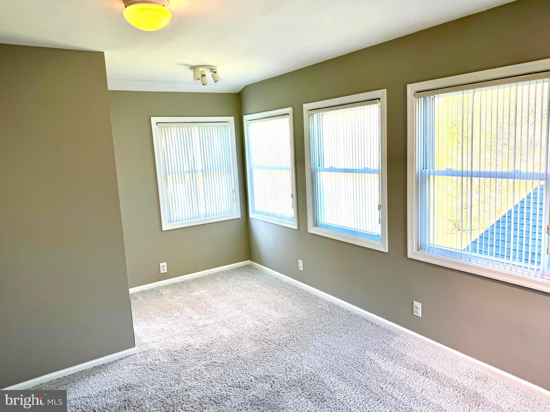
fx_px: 381
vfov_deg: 56.8
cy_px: 206
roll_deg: +3.9
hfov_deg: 71.6
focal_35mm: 24
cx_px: 275
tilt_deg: -8.3
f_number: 1.78
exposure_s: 1/196
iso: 64
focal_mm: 6.76
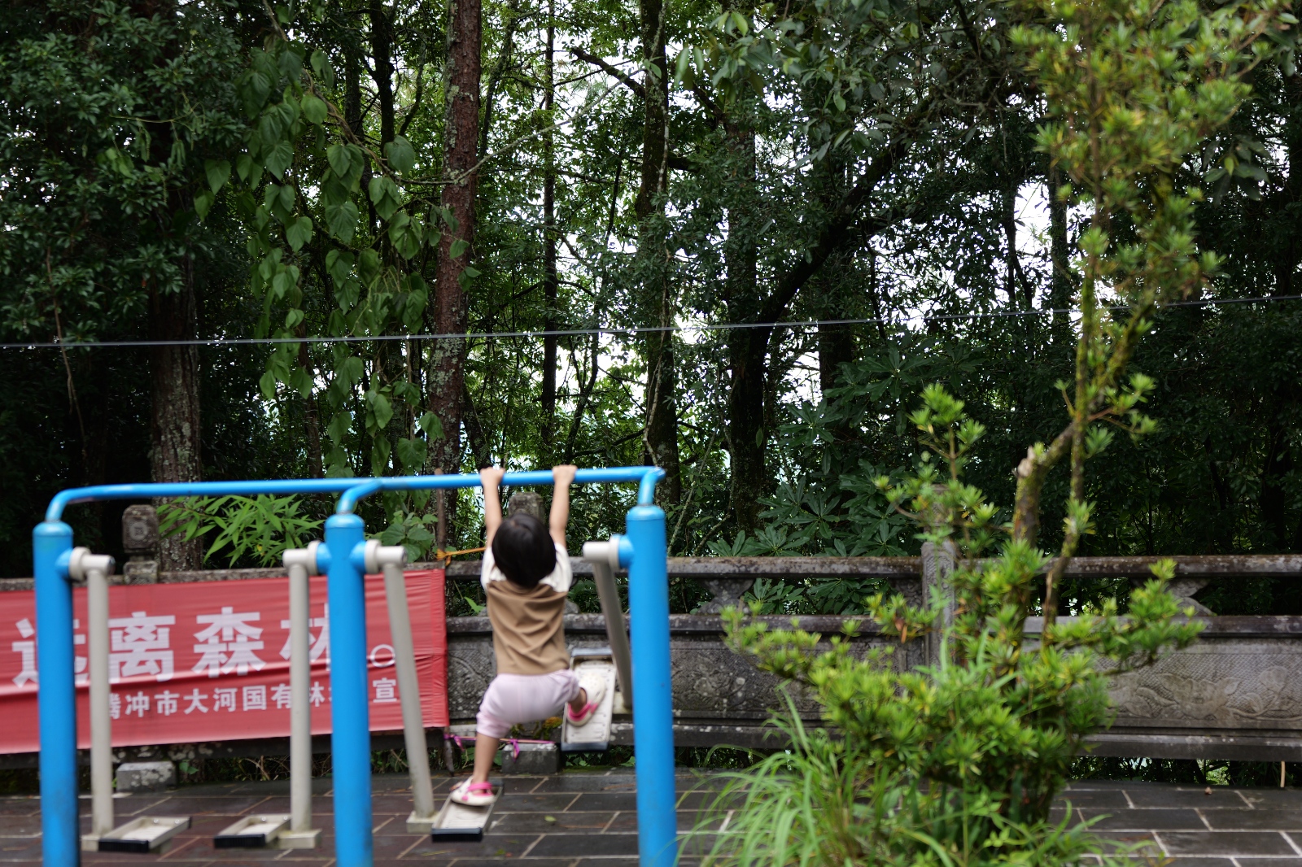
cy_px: 434
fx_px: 2025
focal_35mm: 56
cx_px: 651
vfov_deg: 24.2
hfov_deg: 35.6
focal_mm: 56
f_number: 2.8
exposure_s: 1/200
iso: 200
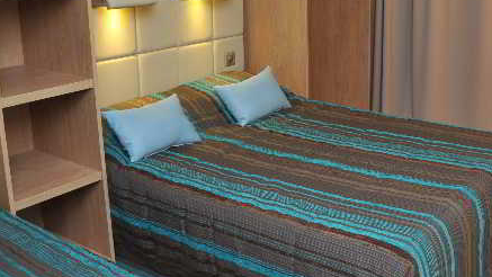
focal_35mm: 46
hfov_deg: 43.2
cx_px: 368
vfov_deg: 25.6
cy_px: 66
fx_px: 600
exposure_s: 1/40
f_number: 3.5
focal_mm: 24
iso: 250
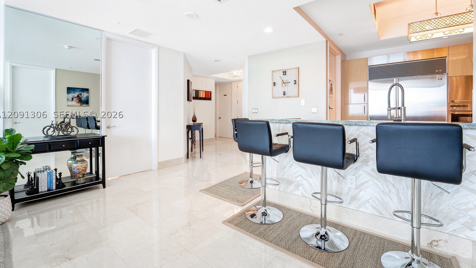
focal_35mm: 15
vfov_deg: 70.1
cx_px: 236
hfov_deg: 103.0
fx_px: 189
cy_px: 114
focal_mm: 14
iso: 100
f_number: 8
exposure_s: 1/2
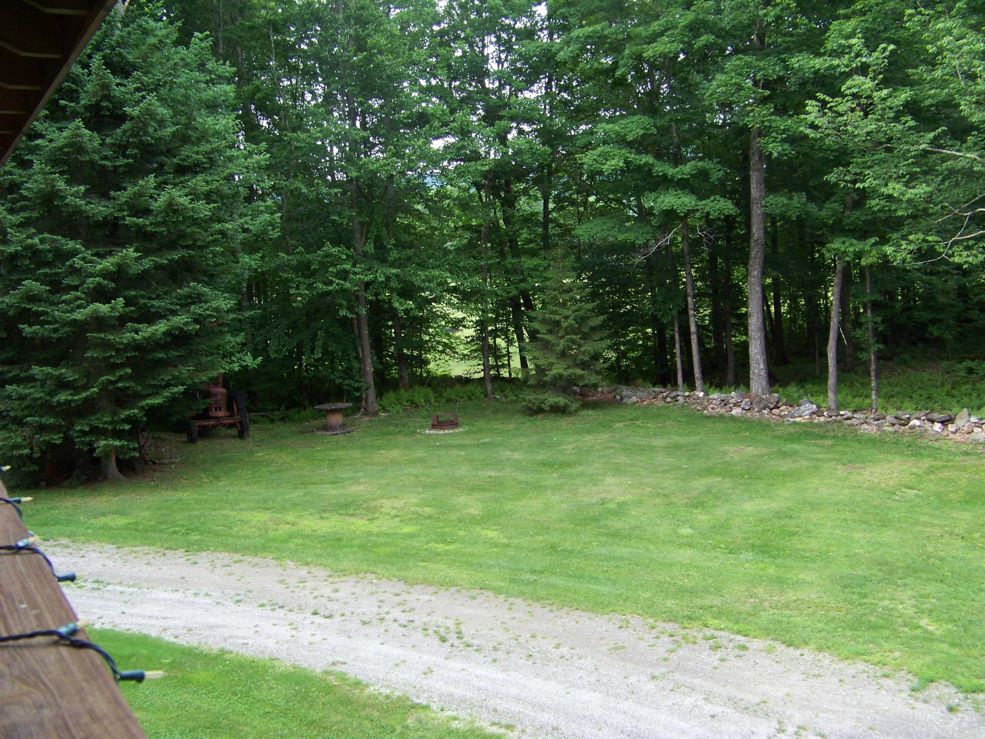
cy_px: 370
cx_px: 492
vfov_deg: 39.7
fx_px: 1024
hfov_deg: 51.4
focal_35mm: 36
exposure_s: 1/100
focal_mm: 5.85
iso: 69
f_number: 2.8
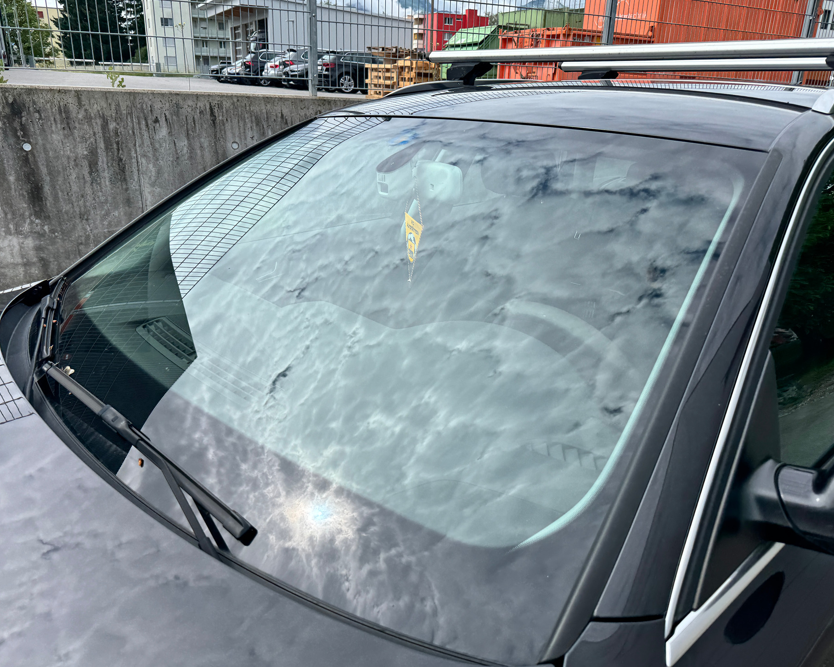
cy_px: 333
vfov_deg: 54.9
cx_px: 420
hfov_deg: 66.0
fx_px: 642
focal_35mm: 26
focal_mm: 6.76
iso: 80
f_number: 1.78
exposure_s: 1/3802
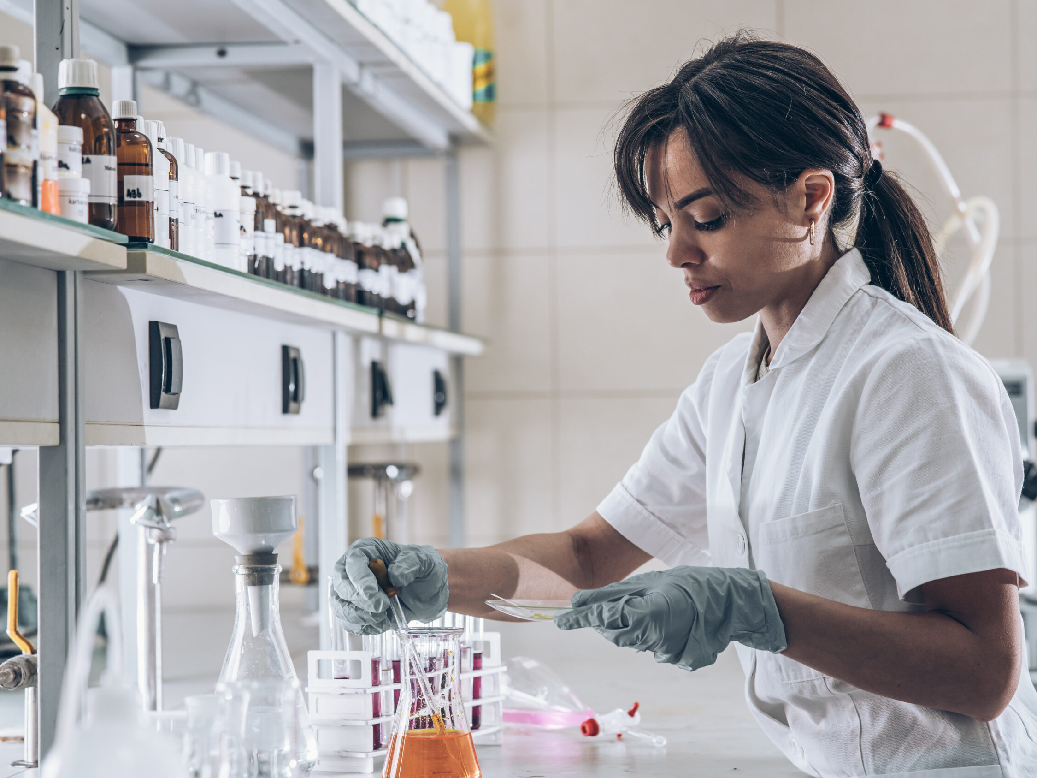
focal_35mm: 93
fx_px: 2786
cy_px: 393
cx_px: 530
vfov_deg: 15.9
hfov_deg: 21.1
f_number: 4
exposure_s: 1/200
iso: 1000
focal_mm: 85
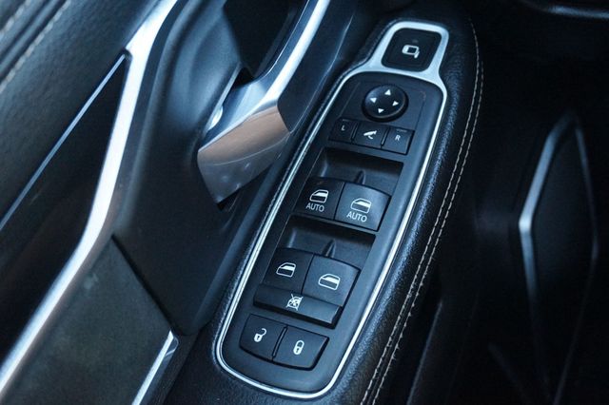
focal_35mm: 44
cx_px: 304
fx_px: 735
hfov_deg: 45.0
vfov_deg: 30.8
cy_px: 202
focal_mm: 29
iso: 3200
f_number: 4.5
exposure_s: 1/60
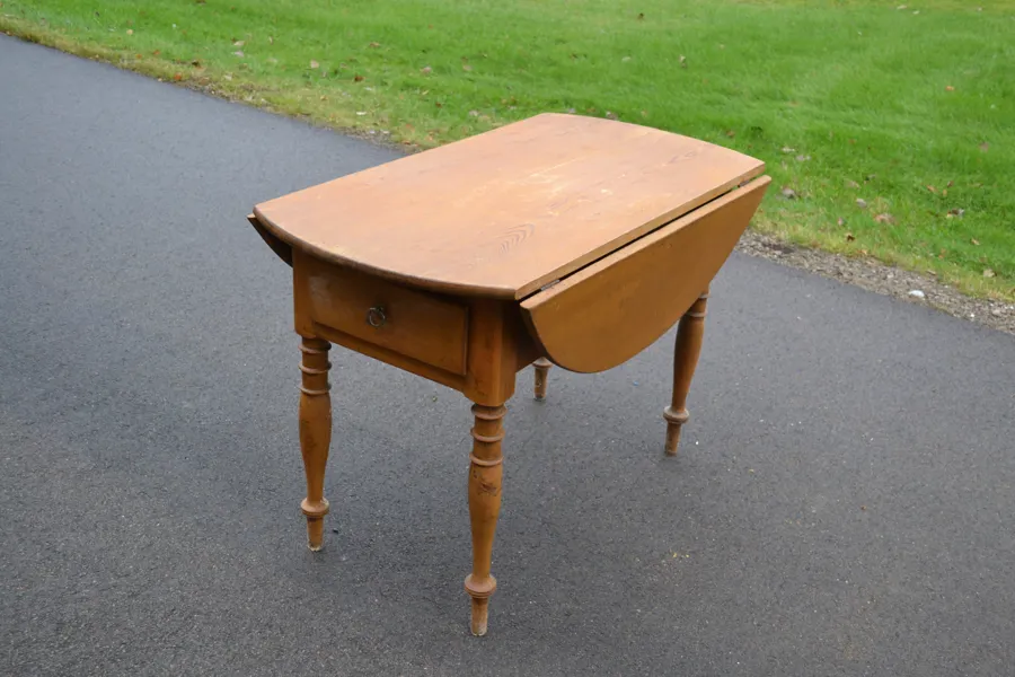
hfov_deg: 49.6
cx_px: 508
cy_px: 338
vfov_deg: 34.2
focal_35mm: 39
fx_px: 1099
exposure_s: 1/100
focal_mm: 26
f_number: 5
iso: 400
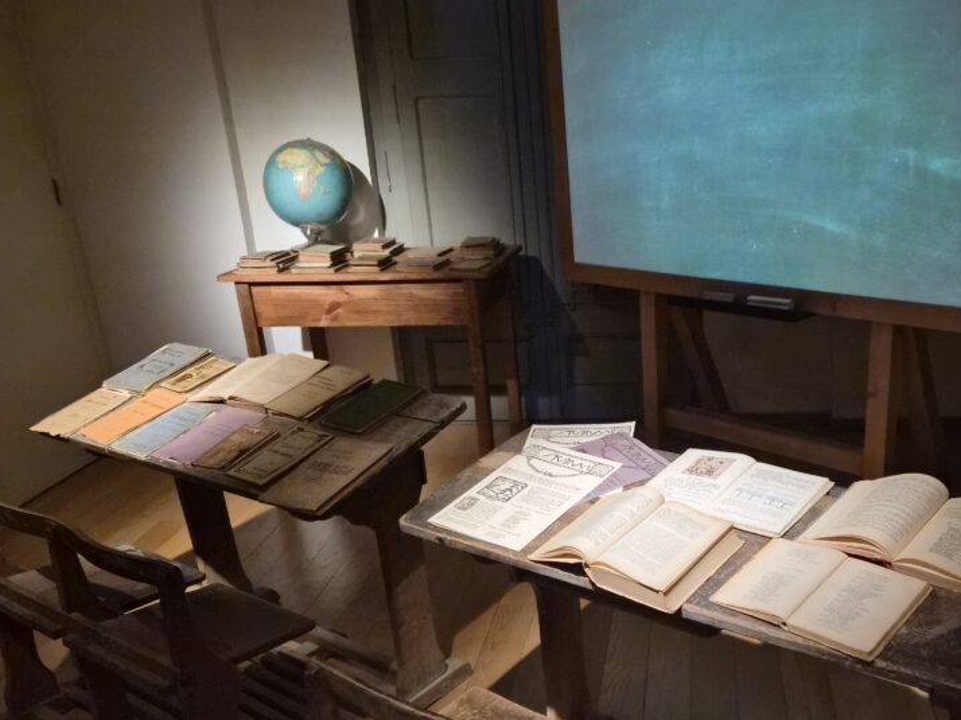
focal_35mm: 33
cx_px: 612
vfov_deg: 42.6
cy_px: 444
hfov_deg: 54.6
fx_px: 916
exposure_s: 1/100
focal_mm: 5.4
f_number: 1.8
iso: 1250
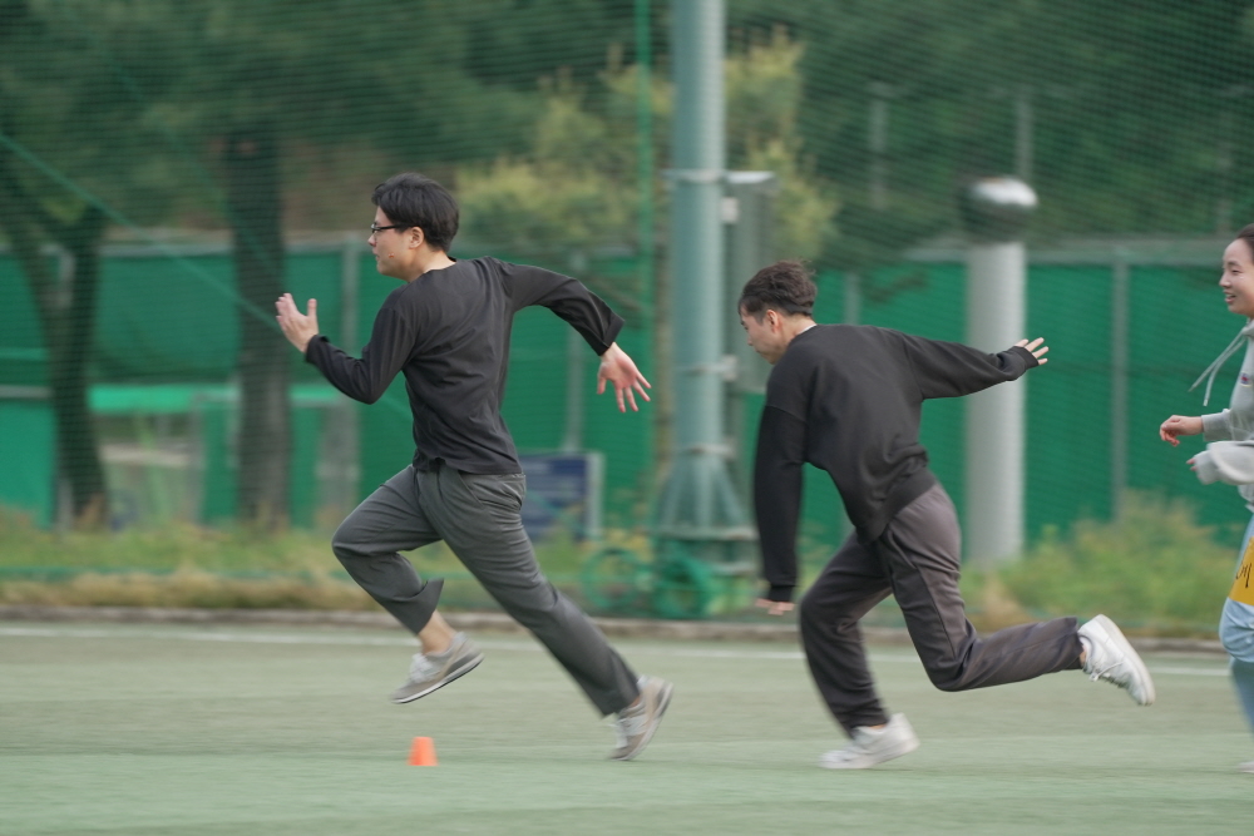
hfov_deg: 5.3
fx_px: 13516
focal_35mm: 388
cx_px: 627
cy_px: 418
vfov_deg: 3.5
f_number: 5.6
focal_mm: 388
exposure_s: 1/200
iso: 640
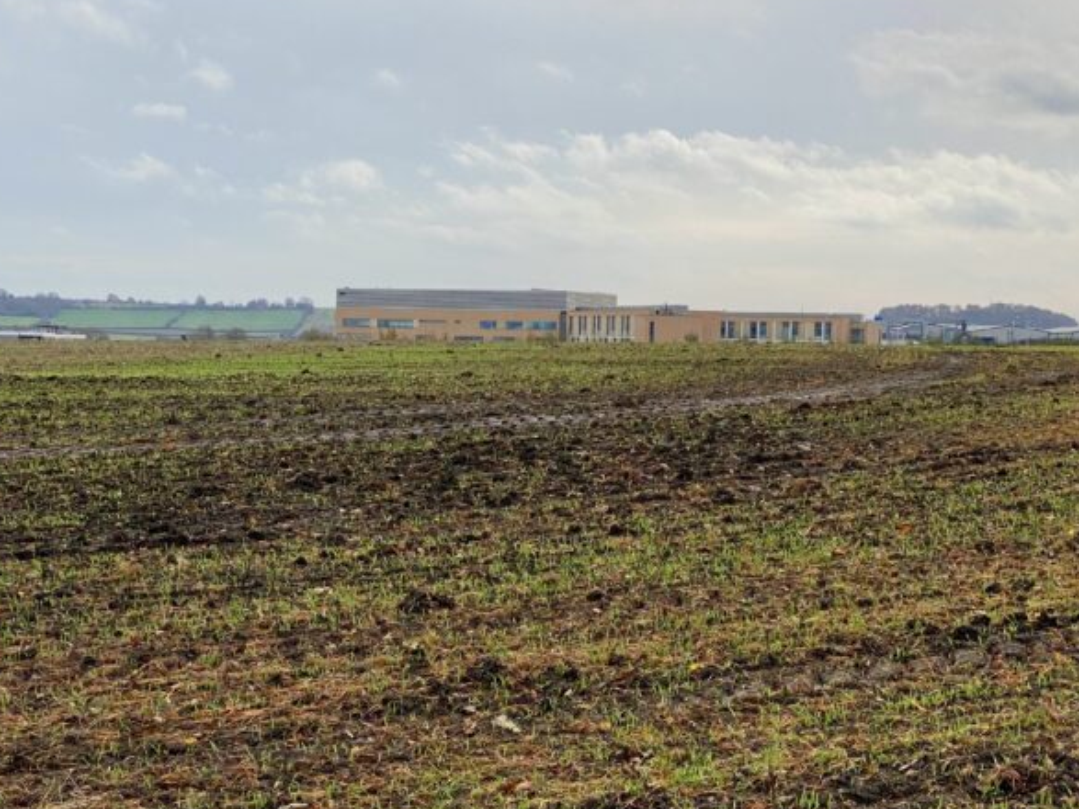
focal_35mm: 68
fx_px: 2119
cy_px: 450
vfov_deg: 21.6
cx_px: 561
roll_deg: -1.5
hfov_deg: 28.6
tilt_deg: -2.6
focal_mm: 6
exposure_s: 1/999
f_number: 2
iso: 20
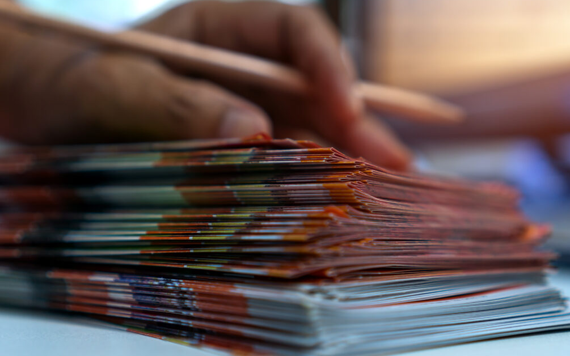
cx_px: 281
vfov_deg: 23.7
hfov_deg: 37.2
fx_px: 847
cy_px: 186
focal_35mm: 55
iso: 200
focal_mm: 35
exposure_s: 1/50
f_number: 2.2
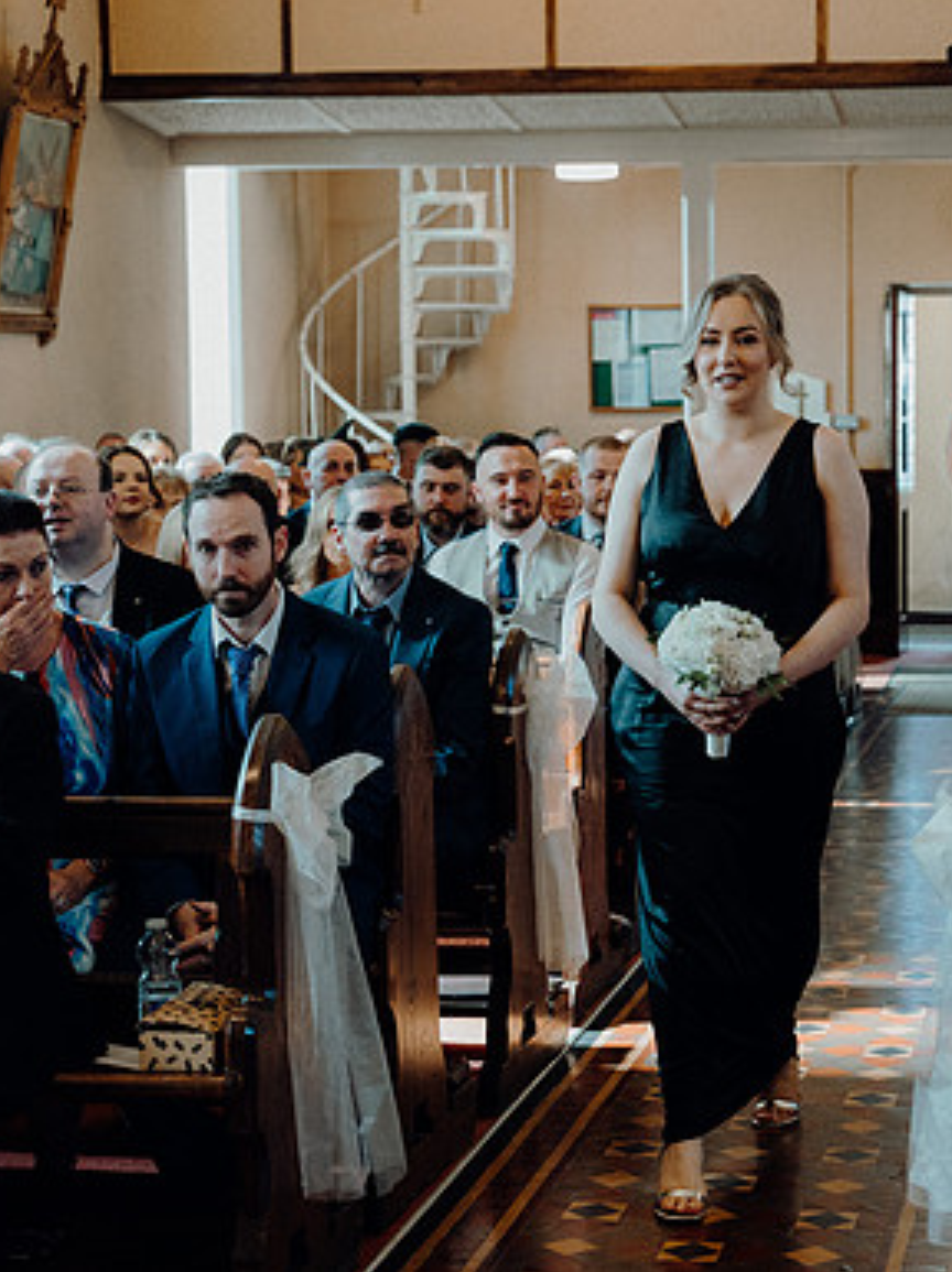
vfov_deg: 26.4
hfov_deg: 19.7
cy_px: 636
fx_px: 2718
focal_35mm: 74
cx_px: 701
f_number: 3.5
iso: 2500
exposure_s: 1/200
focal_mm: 51
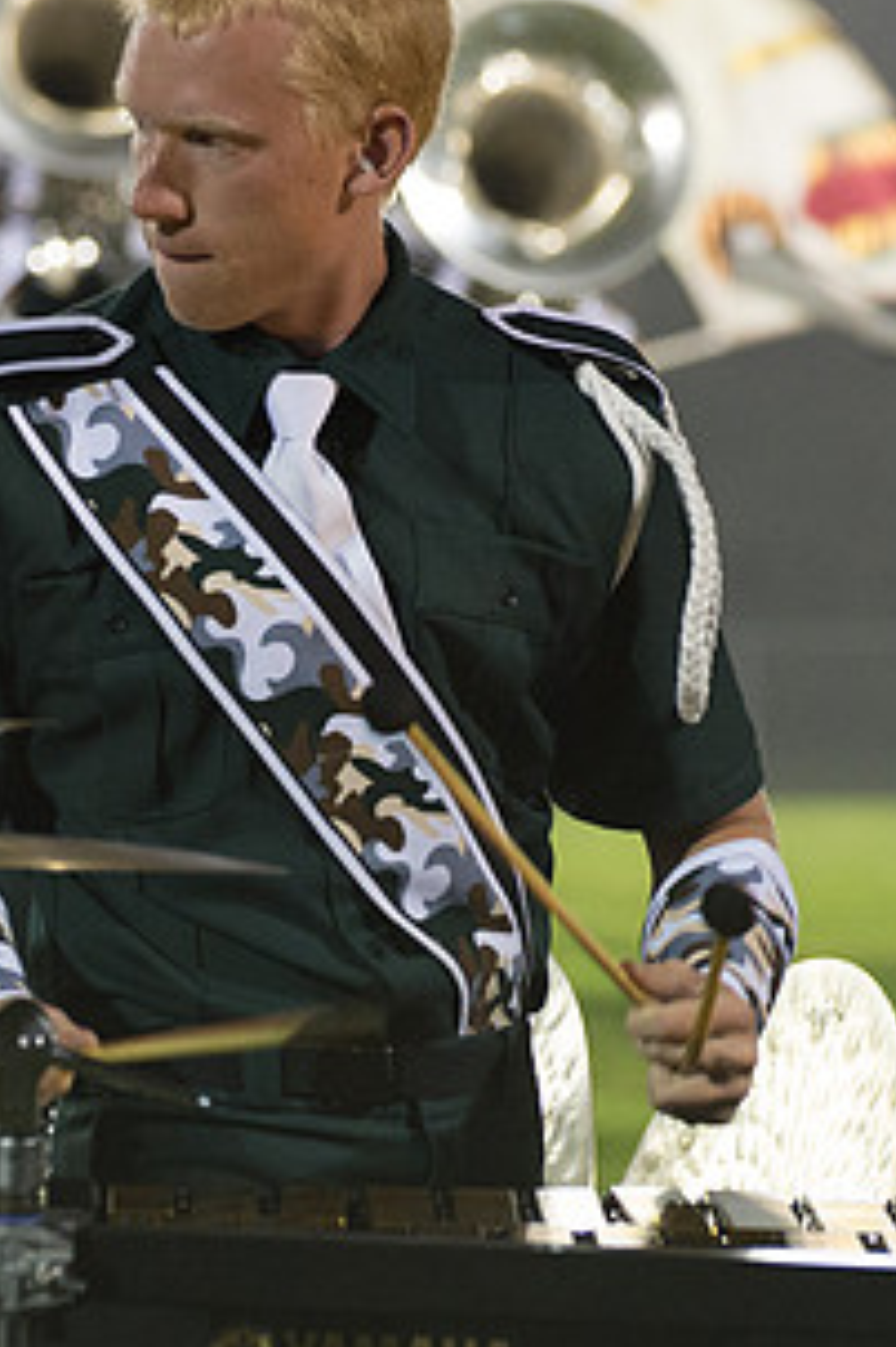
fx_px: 11212
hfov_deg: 4.6
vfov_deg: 6.9
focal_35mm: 300
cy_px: 554
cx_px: 330
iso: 3200
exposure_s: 1/160
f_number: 4.8
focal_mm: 122
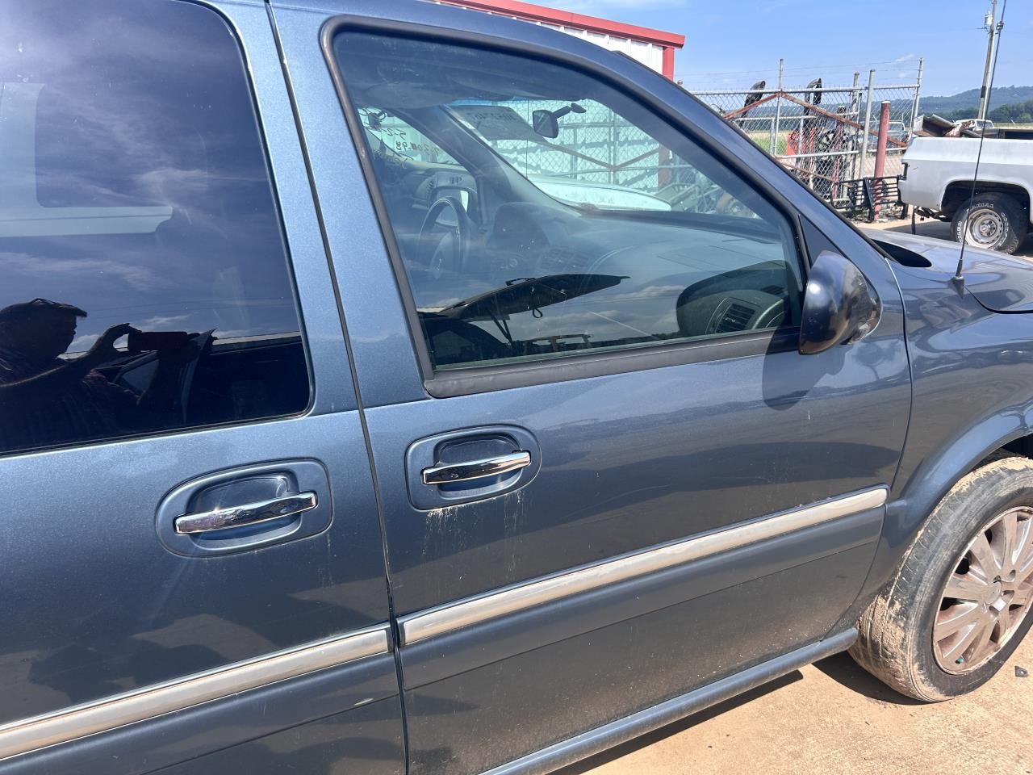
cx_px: 516
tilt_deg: -15.9
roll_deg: +1.3
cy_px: 388
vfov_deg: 53.1
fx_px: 776
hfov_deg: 67.3
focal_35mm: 26
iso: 50
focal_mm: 5.7
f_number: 1.5
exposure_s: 1/1698
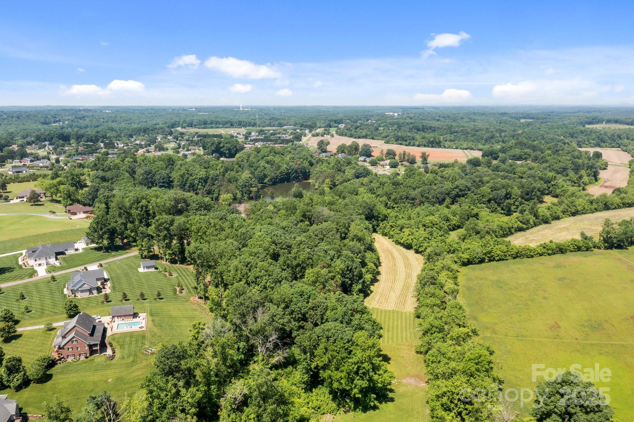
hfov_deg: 65.5
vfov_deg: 46.4
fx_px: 493
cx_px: 317
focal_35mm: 28
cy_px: 211
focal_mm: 10.26
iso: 100
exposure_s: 1/400
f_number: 5
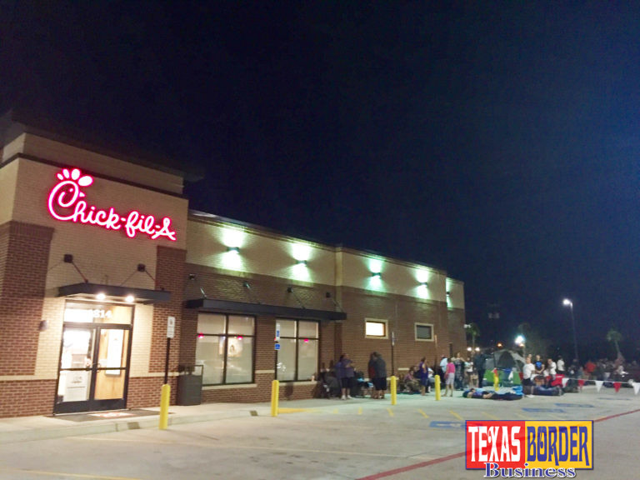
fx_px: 536
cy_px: 240
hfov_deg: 61.7
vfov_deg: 48.2
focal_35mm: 29
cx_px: 320
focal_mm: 4.15
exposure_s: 1/15
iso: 320
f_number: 2.2
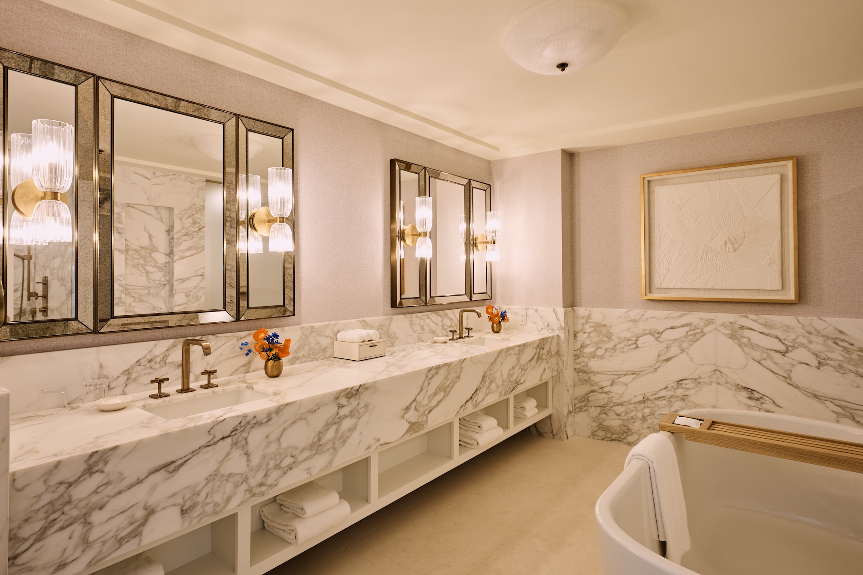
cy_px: 288
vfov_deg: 61.9
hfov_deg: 84.0
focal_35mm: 20
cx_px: 432
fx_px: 479
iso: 400
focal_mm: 20
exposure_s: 1/5
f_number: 6.3
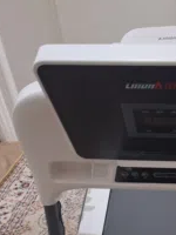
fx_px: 312
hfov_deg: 29.6
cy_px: 183
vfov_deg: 39.8
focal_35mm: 46
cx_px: 172
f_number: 1.8
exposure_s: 1/20
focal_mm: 5.54
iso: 400
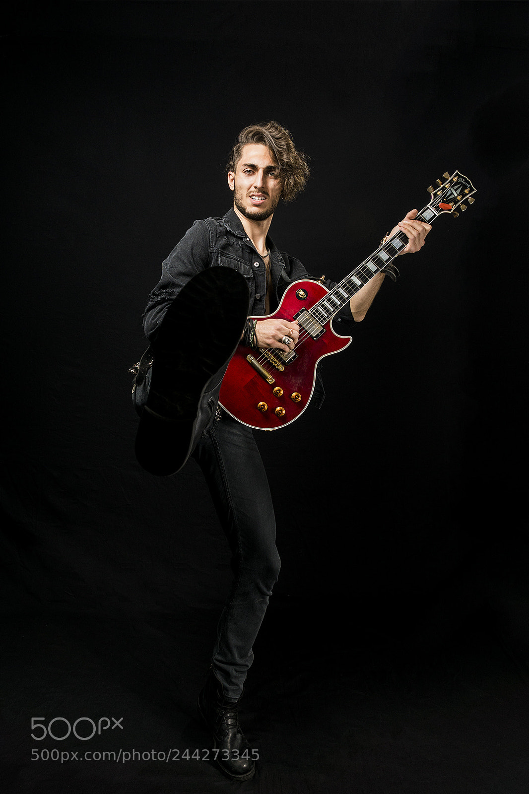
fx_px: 562
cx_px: 264
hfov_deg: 50.4
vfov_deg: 70.4
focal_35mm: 26
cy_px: 397
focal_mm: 17
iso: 200
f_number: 6.3
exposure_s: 1/250
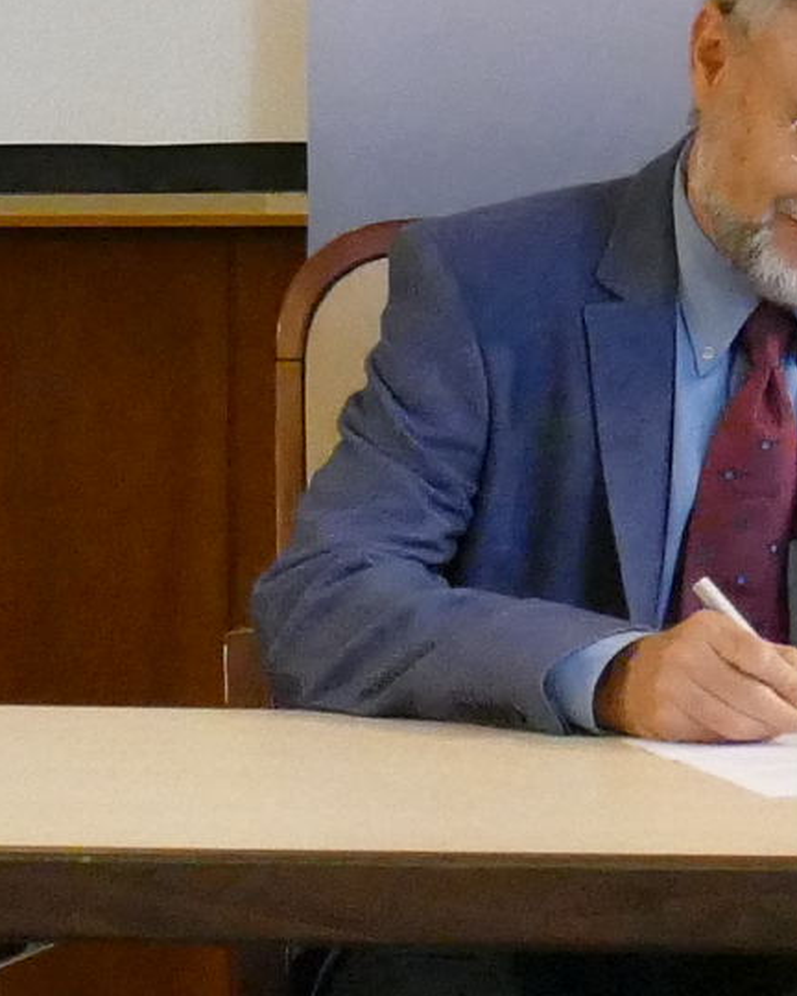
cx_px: 127
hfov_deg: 9.1
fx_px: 4983
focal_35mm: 169
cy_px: 509
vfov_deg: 11.4
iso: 2000
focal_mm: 9.12
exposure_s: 1/125
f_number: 2.8
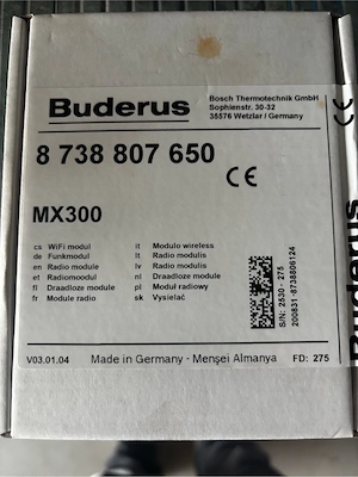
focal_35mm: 26
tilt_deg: -83.4
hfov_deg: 53.1
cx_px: 179
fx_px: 359
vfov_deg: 67.3
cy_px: 238
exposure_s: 1/60
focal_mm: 5.96
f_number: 1.6
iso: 320
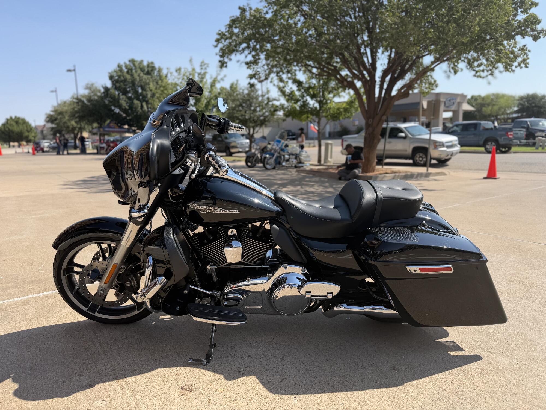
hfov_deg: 71.6
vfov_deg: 56.8
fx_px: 379
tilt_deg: -9.5
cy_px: 205
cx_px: 273
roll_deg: +1.0
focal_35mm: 24
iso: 80
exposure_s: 1/3279
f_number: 1.78
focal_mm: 6.76
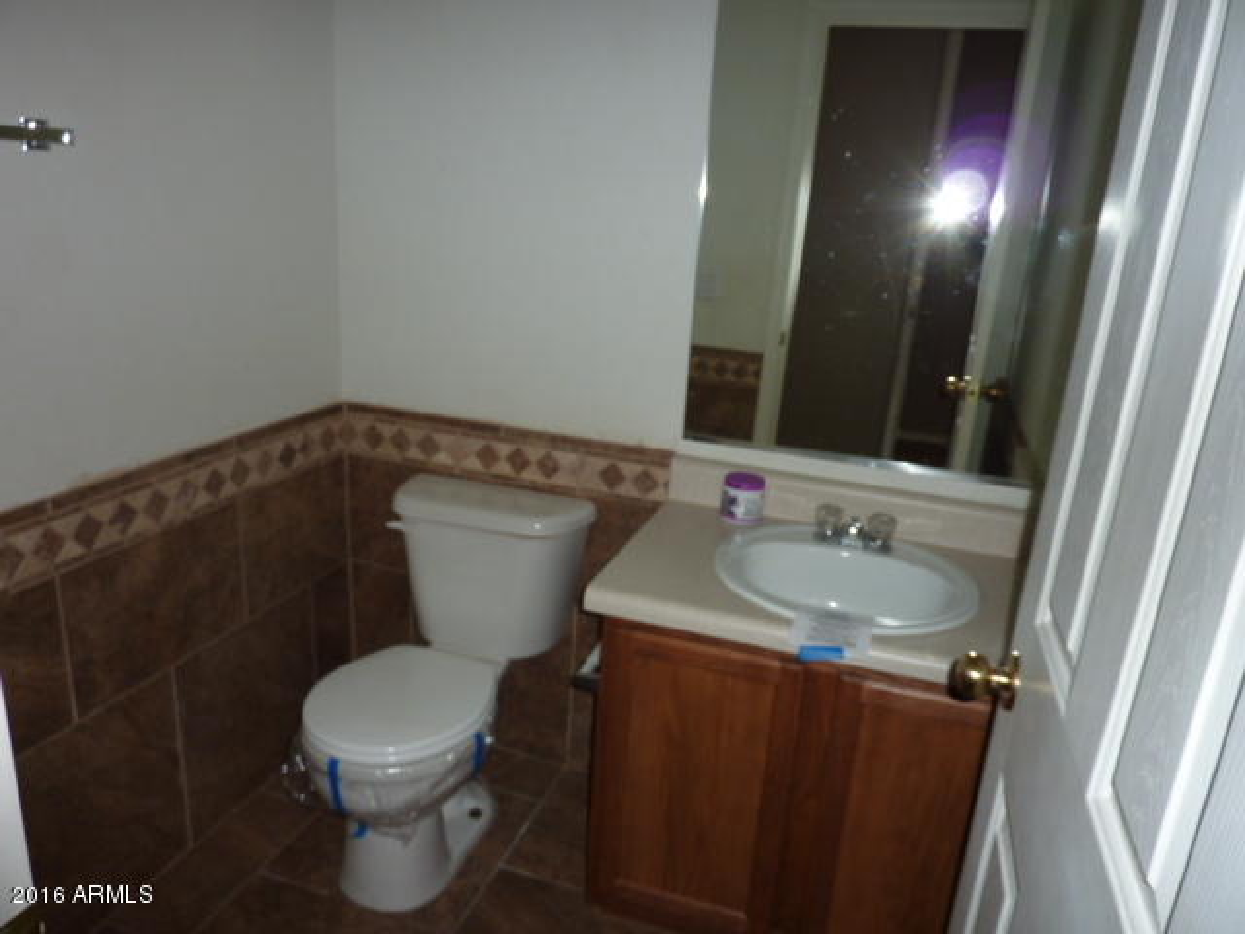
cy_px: 467
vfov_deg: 54.9
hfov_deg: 69.4
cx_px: 622
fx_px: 899
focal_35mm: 25
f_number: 4
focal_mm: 4.1
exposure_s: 1/30
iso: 125
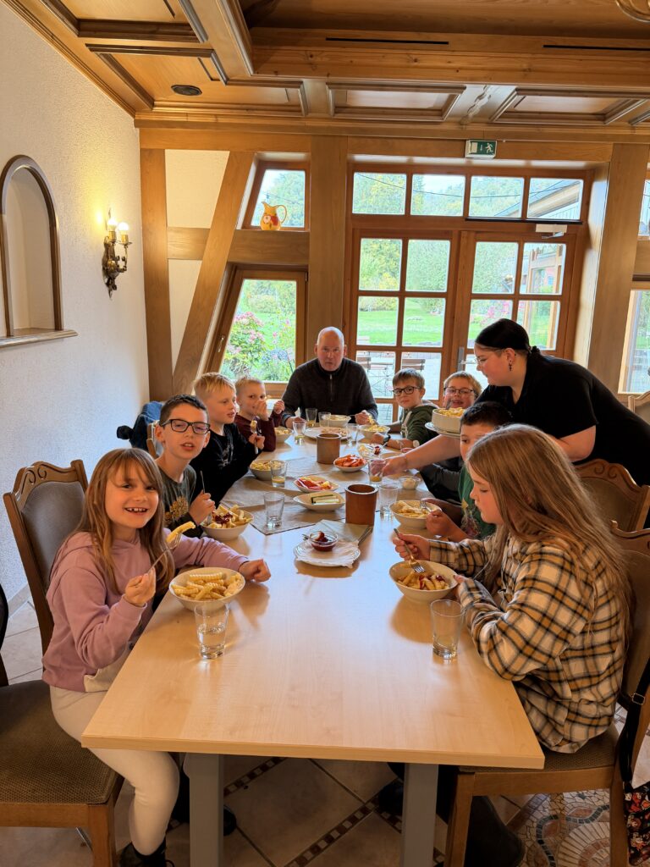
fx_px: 601
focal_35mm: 24
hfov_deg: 56.8
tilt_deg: -12.6
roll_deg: -2.1
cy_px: 434
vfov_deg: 71.6
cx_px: 325
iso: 160
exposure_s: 1/50
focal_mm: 6.76
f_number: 1.78
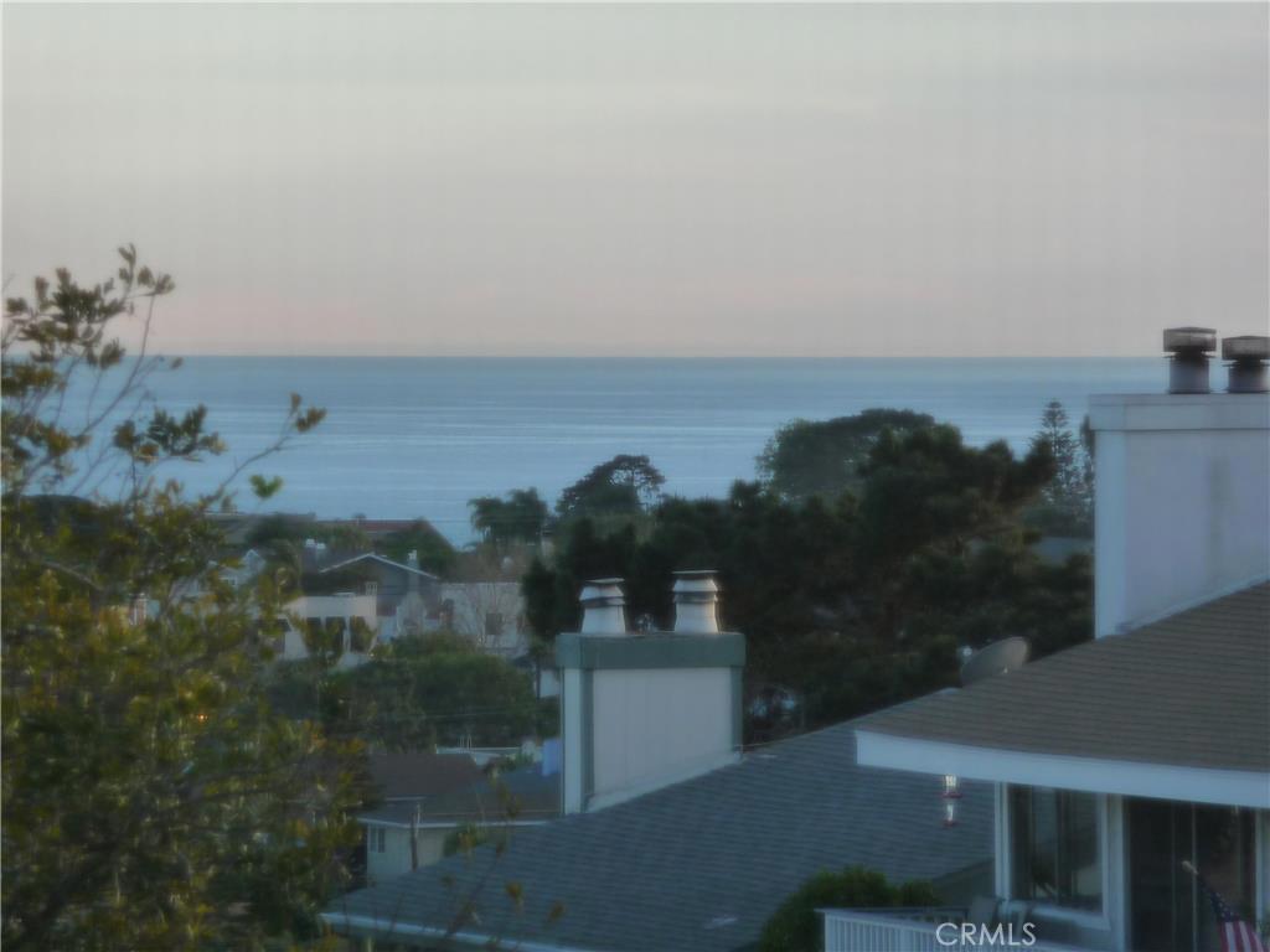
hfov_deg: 7.1
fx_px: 10273
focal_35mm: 280
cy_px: 476
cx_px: 635
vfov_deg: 5.3
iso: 200
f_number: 4.9
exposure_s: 1/125
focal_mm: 47
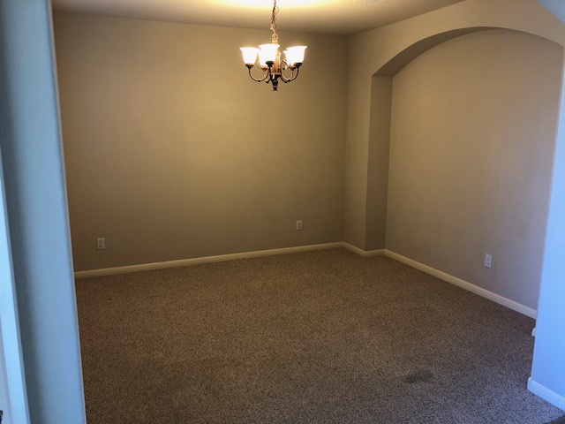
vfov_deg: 49.7
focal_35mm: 28
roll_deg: +0.8
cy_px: 212
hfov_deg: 63.4
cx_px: 282
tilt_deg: -9.6
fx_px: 457
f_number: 1.8
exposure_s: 1/17
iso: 40
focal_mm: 3.99
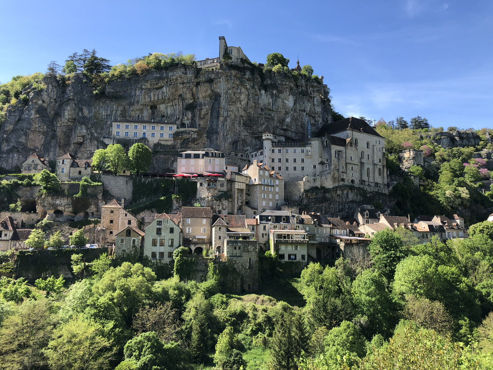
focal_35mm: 28
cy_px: 185
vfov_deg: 49.7
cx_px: 246
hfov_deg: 63.4
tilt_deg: +9.6
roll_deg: +0.0
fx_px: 399
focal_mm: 4
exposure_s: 1/685
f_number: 1.8
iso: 20
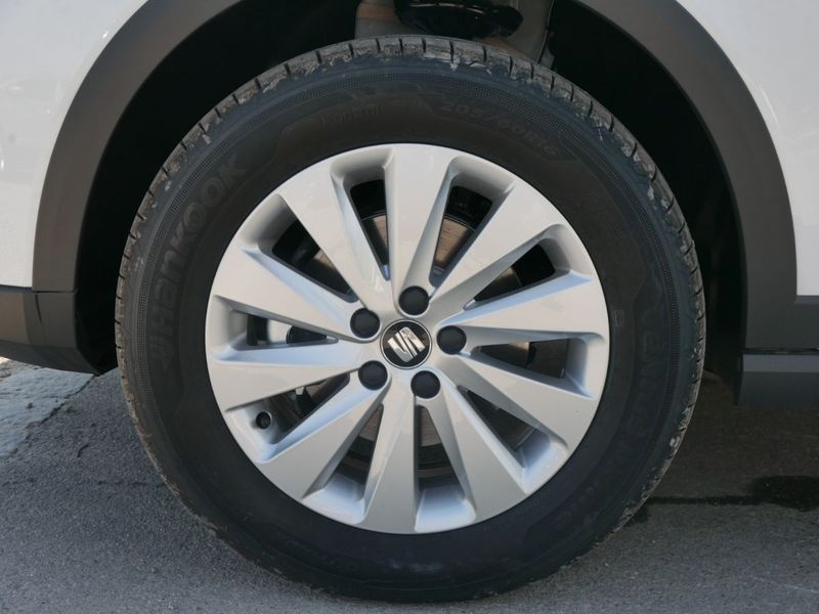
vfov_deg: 29.1
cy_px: 307
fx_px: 1183
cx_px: 410
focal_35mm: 50
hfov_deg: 38.2
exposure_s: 1/200
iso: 200
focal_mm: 25
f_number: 7.1
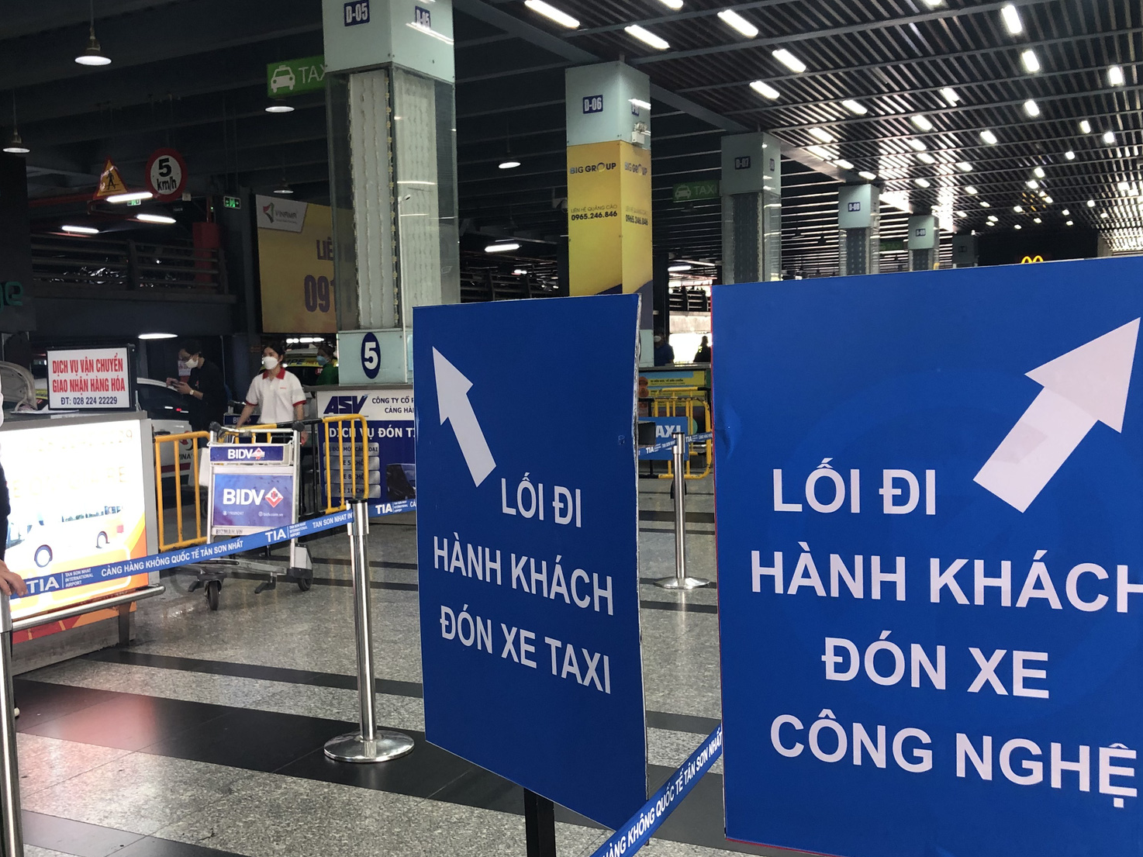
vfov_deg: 37.6
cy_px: 495
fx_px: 1255
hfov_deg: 48.6
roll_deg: +1.8
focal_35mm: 38
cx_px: 439
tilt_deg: -6.9
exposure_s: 1/20
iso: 32
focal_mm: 3.99
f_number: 1.8
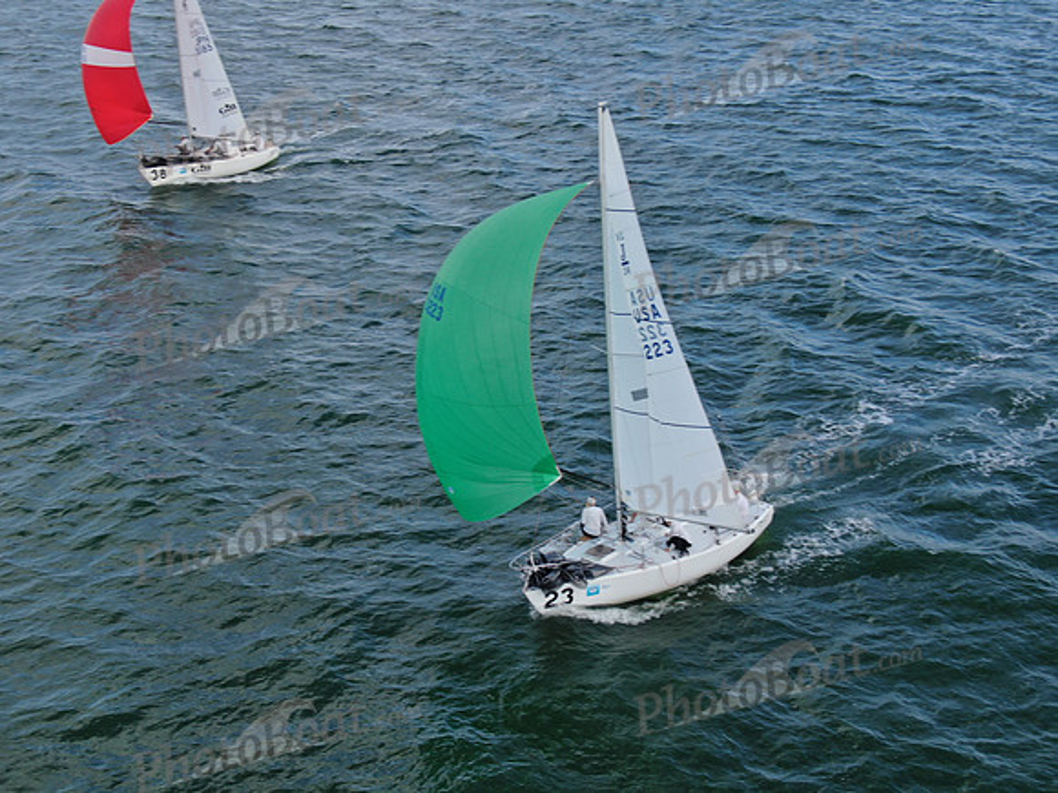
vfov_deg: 30.3
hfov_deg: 39.7
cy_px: 396
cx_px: 529
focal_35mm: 48
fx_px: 1467
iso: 100
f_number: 3.8
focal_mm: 8.6
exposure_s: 1/500
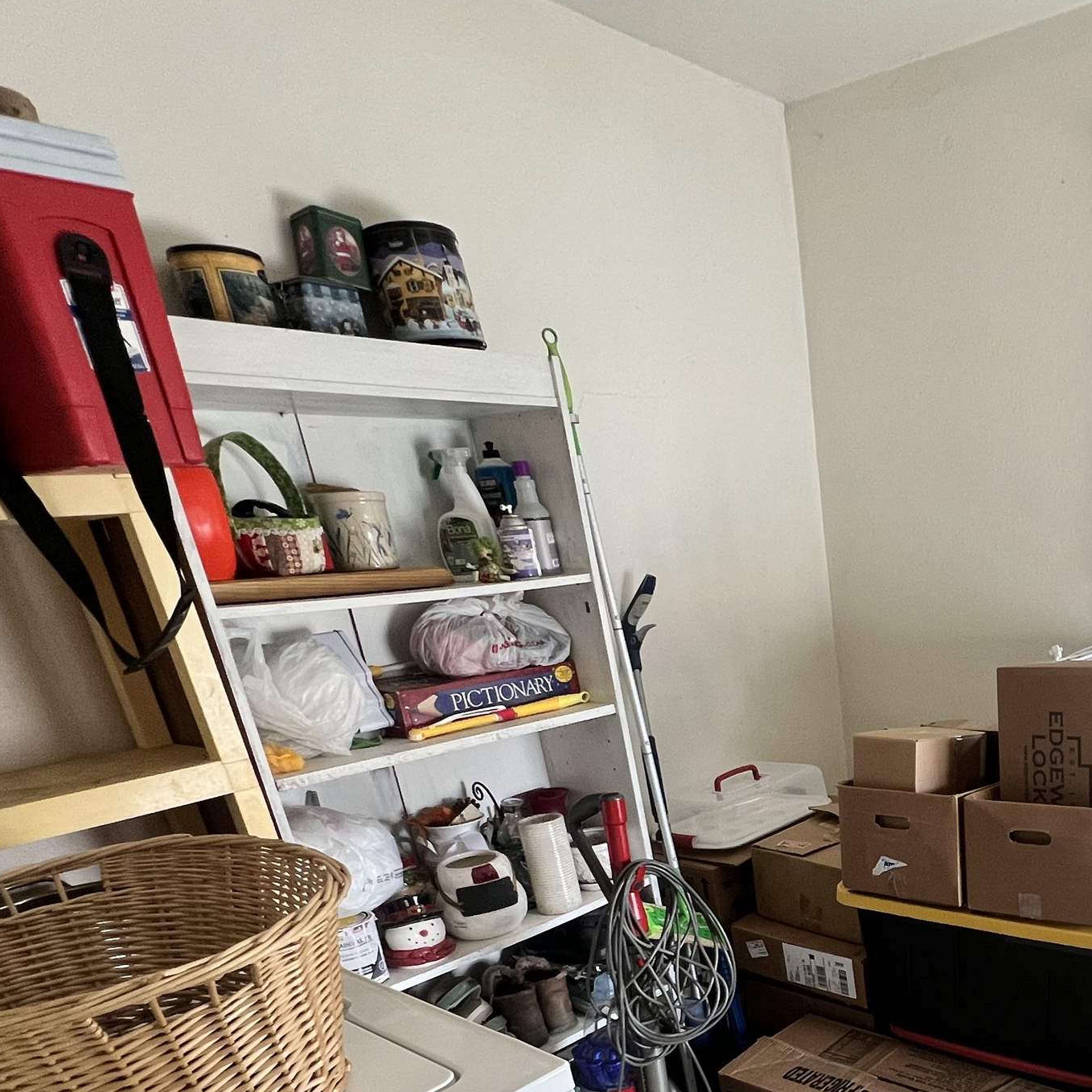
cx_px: 967
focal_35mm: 26
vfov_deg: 55.7
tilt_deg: -24.4
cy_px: 905
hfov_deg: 53.9
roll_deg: +2.9
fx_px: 928
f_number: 1.8
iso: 200
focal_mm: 1.57
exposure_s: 1/60
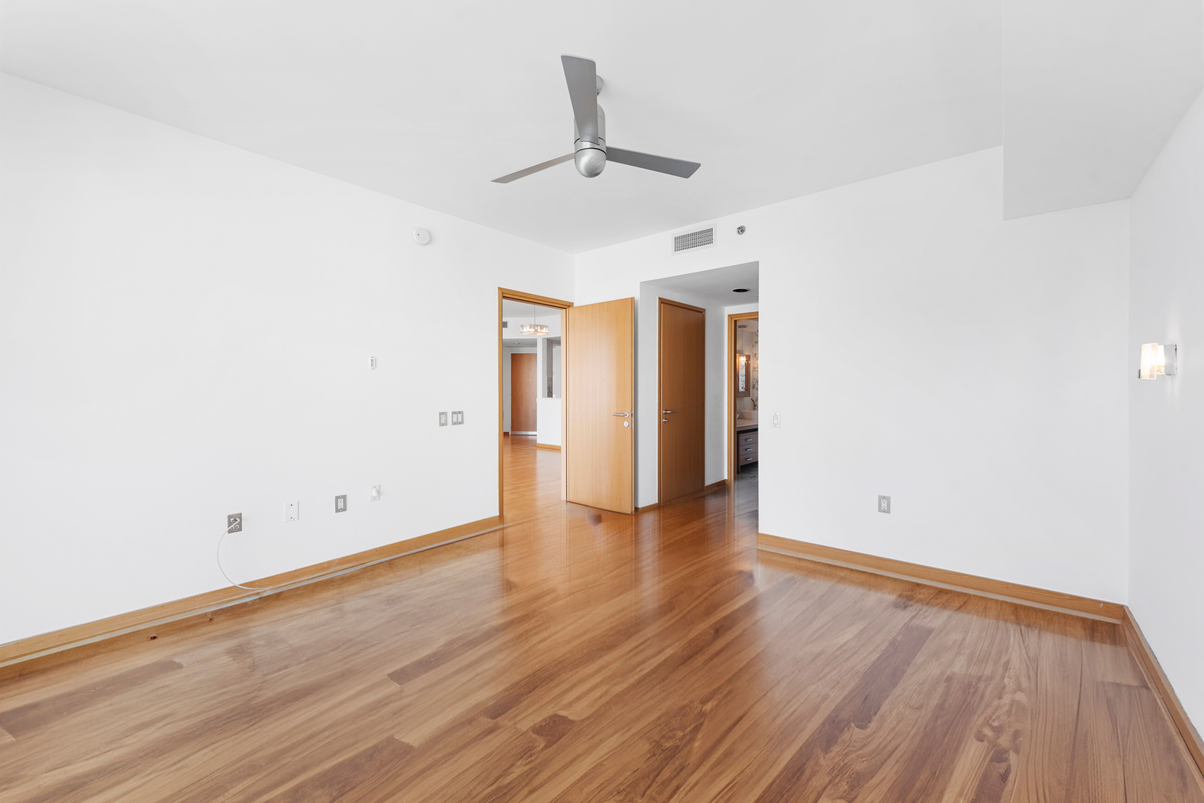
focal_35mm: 14
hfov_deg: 104.2
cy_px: 402
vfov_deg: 81.2
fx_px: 468
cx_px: 602
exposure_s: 1/10
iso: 100
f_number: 8
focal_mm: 14
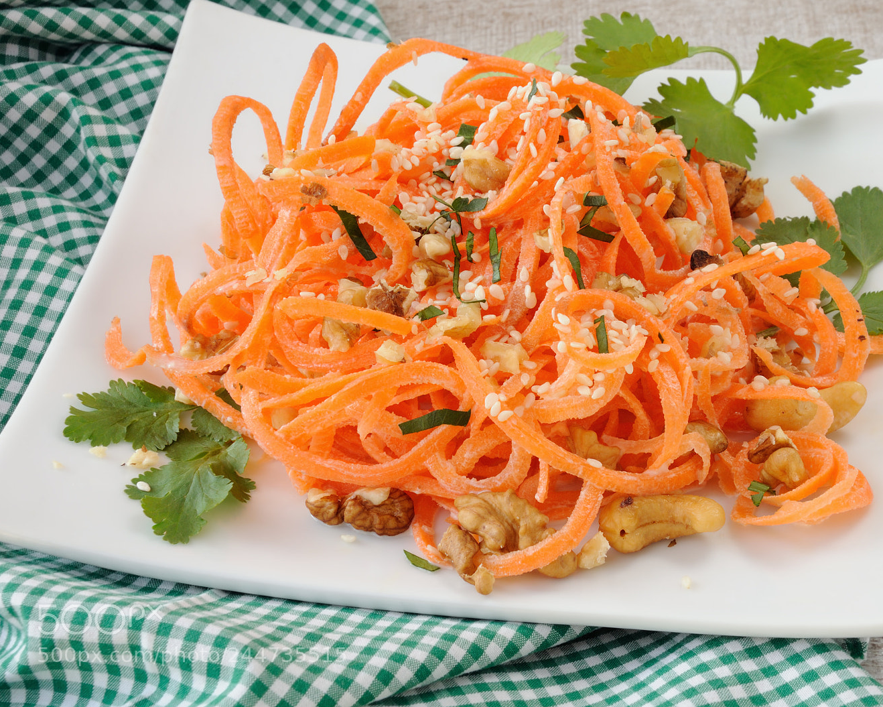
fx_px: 2588
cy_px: 351
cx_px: 532
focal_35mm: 99
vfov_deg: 15.6
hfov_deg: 19.3
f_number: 18
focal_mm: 58
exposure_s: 1/2.5
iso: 200
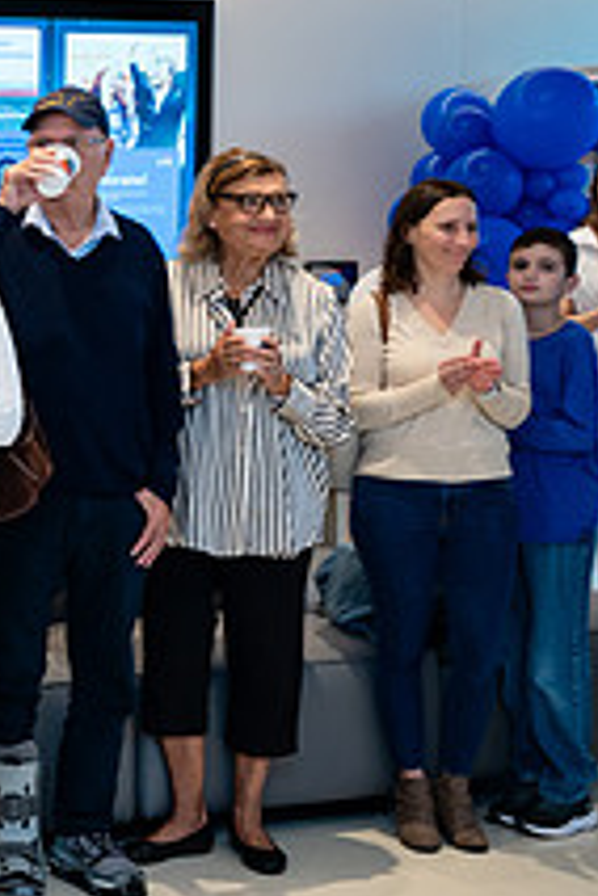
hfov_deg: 12.7
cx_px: -564
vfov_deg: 21.4
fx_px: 2367
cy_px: 379
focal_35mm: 95
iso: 640
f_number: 3.5
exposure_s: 1/200
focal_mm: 34.5
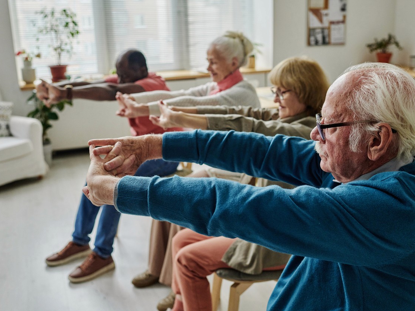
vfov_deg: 37.7
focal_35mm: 38
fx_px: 456
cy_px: 156
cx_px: 226
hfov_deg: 48.9
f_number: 4
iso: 800
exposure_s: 1/160
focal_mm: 35
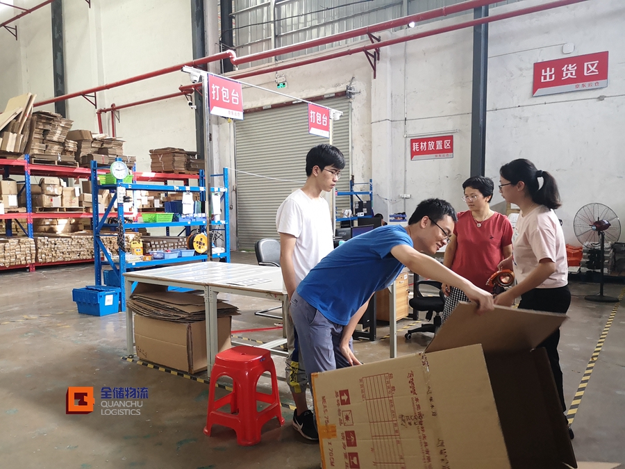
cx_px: 312
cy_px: 234
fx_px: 487
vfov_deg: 51.4
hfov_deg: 65.3
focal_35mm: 27
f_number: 1.8
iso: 400
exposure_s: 1/100
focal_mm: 3.95
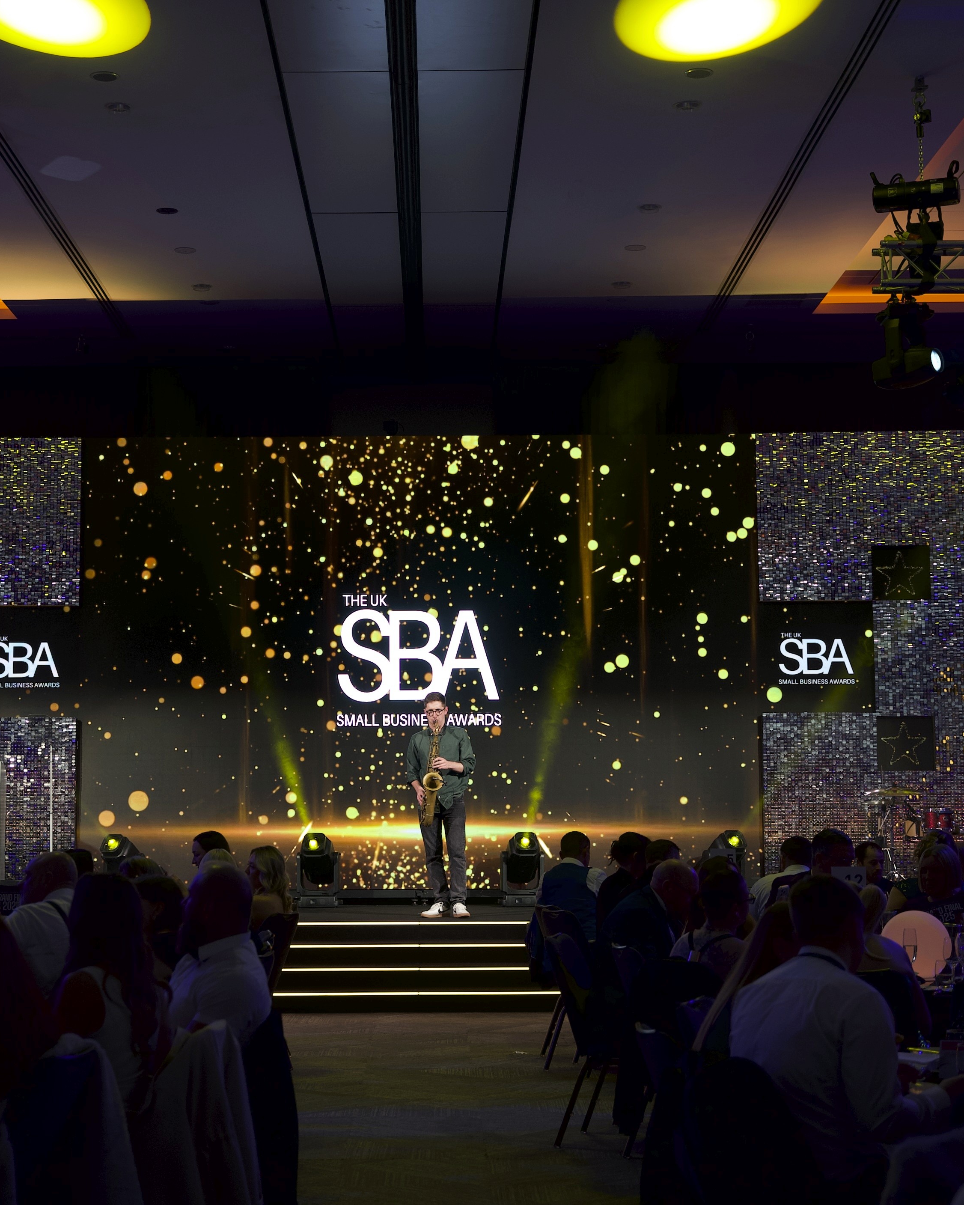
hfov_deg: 25.7
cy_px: 599
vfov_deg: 31.9
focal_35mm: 59
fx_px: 2109
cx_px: 425
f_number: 3.2
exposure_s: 1/100
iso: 320
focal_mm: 41.8
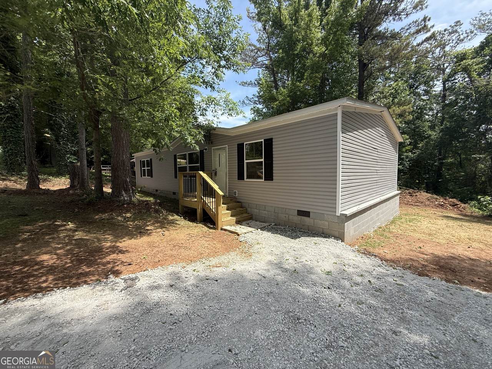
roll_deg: -1.2
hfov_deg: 102.1
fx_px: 199
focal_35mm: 14
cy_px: 184
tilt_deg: -2.9
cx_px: 246
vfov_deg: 85.7
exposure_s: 1/942
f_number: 2.2
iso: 50
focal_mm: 2.22
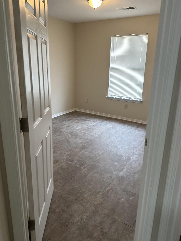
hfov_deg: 53.0
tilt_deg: -14.9
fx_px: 181
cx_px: 93
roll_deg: -2.2
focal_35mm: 26
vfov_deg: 67.2
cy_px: 113
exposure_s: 1/60
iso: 160
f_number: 1.78
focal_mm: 6.86
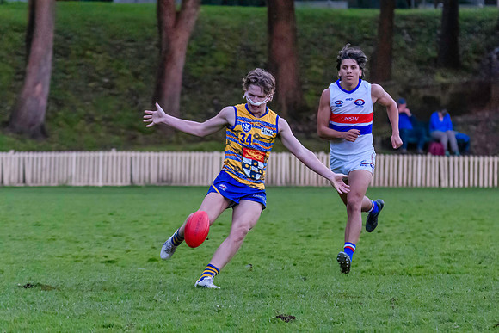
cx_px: 316
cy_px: 192
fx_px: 5193
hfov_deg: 5.5
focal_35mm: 375
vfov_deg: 3.7
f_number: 5.3
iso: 10000
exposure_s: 1/1600
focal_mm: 210
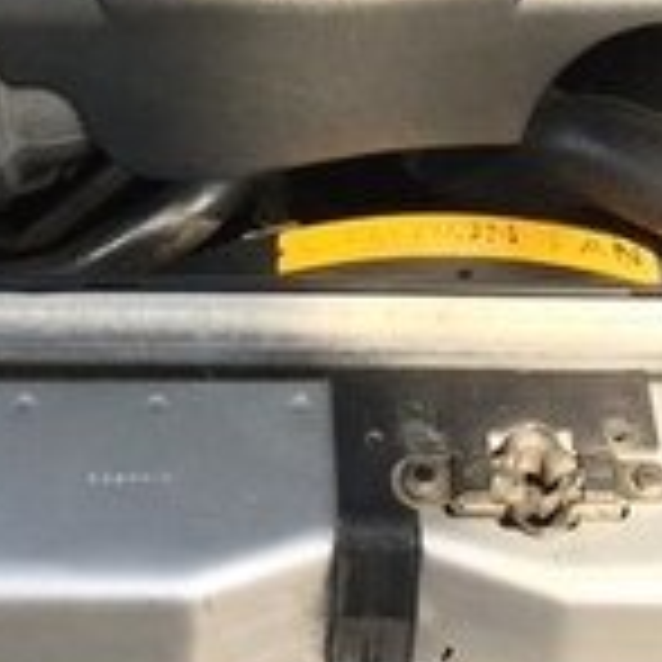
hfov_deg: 15.2
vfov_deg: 14.2
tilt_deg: -26.5
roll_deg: -2.4
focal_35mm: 115
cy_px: -322
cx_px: 302
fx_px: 2488
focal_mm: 4.15
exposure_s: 1/133
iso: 32
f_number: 2.2
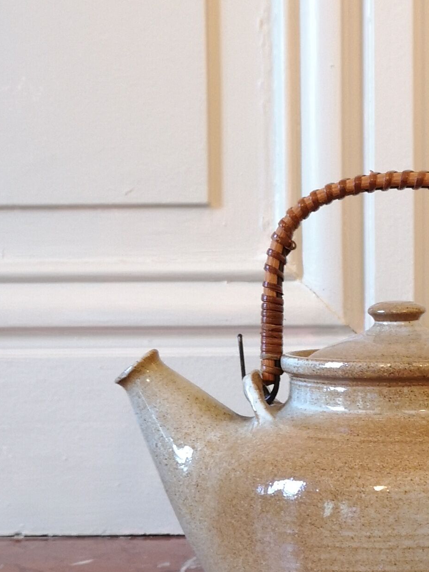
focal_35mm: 80
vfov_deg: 24.4
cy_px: 331
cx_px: 408
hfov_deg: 18.1
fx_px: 1322
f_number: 1.8
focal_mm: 3.95
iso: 400
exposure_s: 1/20
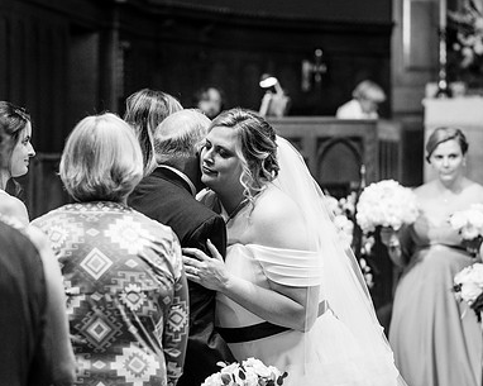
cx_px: 151
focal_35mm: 160
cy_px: 269
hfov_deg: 12.0
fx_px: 2285
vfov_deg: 9.6
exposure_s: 1/160
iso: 2000
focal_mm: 97
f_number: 2.8
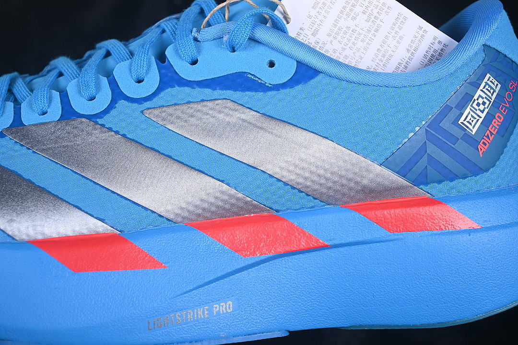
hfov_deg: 27.0
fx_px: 1079
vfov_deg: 18.2
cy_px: 172
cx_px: 259
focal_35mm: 75
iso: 160
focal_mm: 50
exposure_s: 1/80
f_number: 7.1
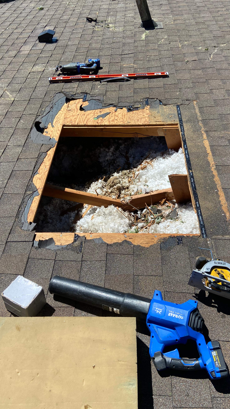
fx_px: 314
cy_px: 208
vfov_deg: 66.1
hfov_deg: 40.2
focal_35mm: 29
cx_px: 121
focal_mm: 4.25
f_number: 1.8
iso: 32
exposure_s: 1/2755
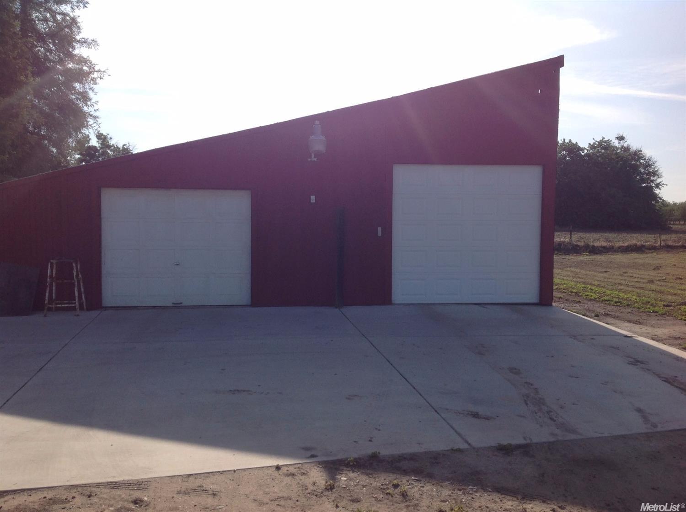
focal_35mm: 35
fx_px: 693
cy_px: 256
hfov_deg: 52.7
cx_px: 343
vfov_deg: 40.6
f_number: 2.4
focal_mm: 4.28
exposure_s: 1/2326
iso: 50
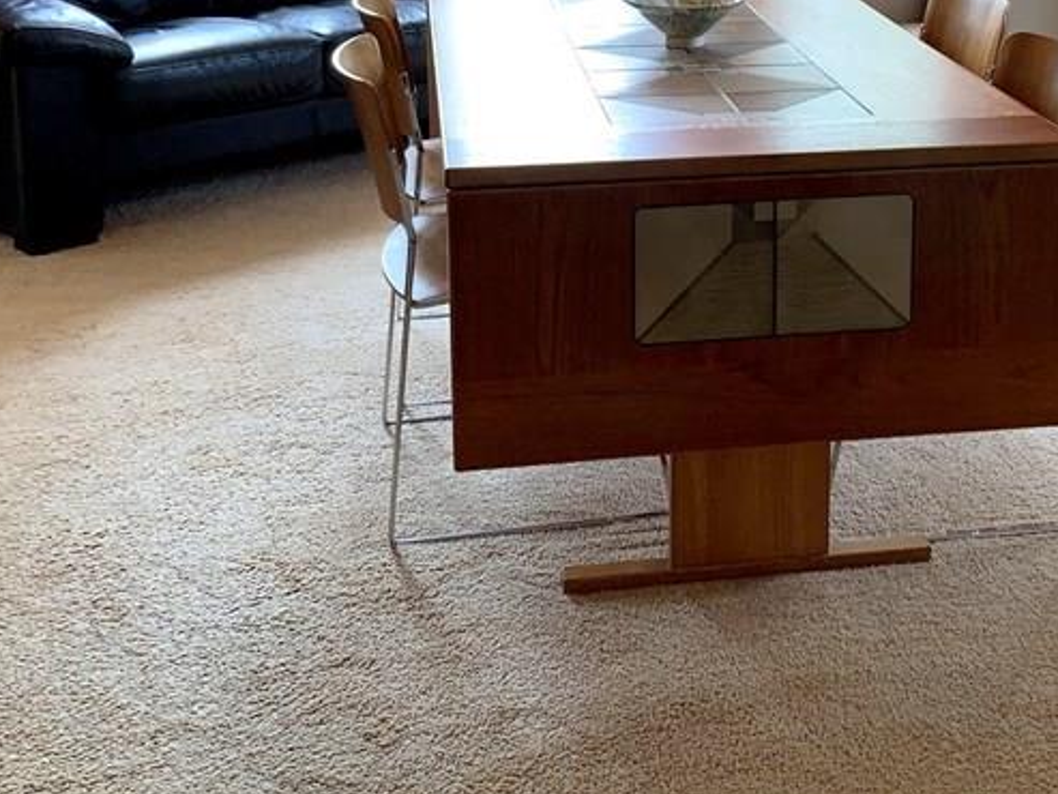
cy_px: 101
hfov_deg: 35.0
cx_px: 755
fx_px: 1651
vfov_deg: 26.3
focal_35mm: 54
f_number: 1.8
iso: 80
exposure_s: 1/120
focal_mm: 4.25
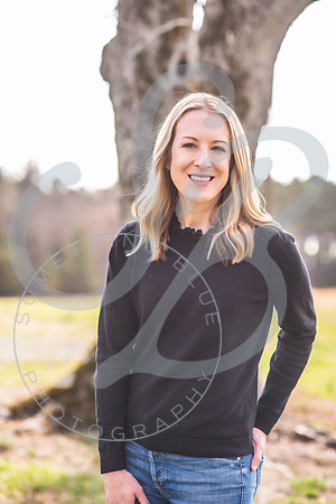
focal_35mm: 85
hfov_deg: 16.1
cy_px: 252
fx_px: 1190
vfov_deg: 23.9
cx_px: 168
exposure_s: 1/400
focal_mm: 85
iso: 100
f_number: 2.8
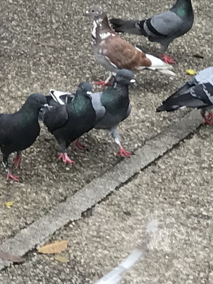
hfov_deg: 7.8
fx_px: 1421
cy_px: 37
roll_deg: -0.3
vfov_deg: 11.4
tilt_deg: -16.4
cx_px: -338
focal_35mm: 173
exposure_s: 1/310
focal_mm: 3.99
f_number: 1.8
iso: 20
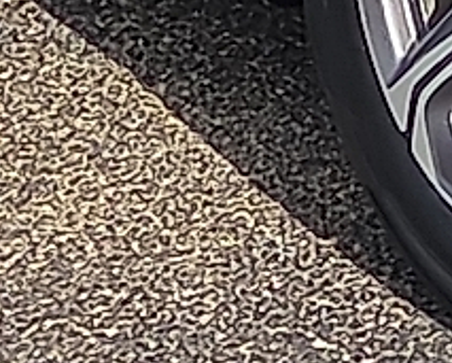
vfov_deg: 4.4
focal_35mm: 344
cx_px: 755
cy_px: -476
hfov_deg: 5.5
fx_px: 4608
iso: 25
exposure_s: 1/2500
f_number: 1.8
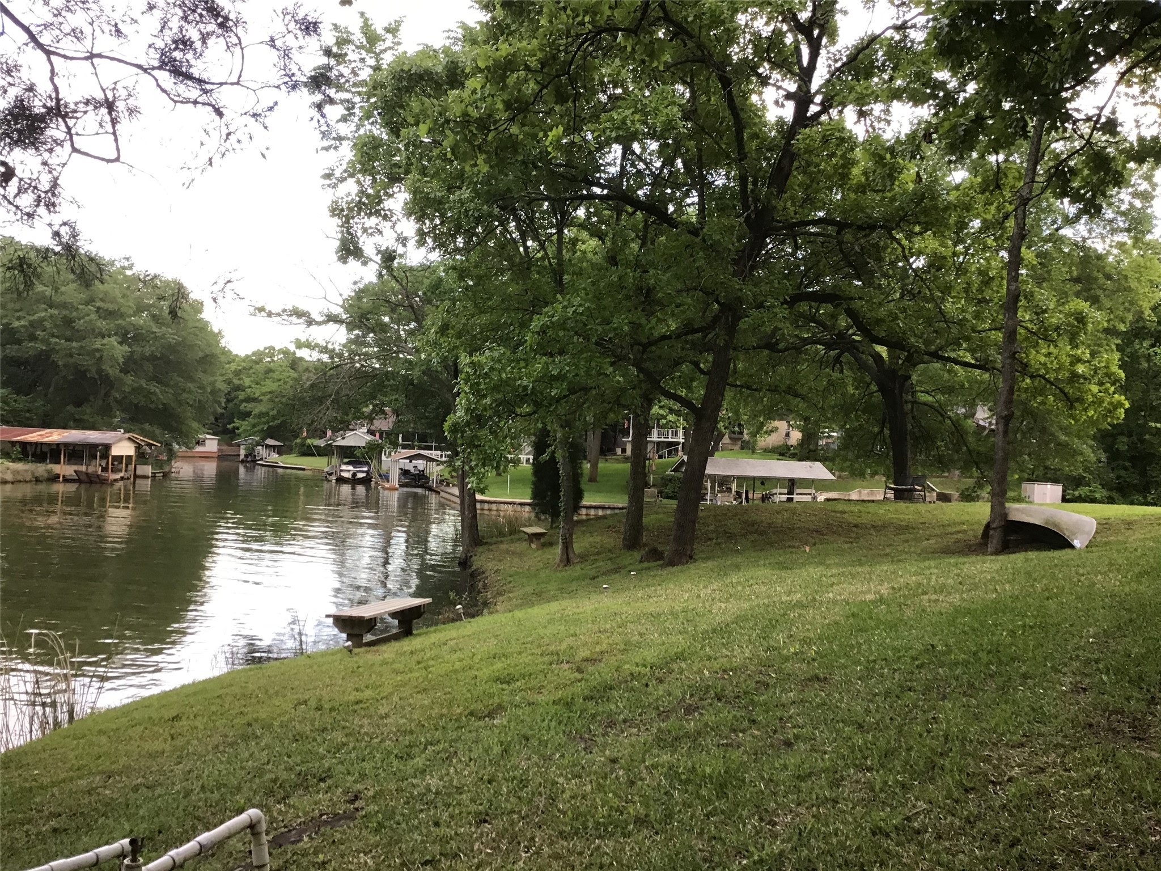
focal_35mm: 31
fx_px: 1040
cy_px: 436
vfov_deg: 45.4
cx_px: 580
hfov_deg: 58.4
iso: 25
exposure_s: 1/30
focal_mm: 3.3
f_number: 2.4
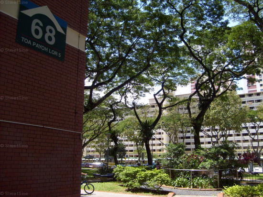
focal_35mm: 35
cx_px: 132
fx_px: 266
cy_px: 98
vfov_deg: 40.7
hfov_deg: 52.6
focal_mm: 5.8
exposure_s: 1/125
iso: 80
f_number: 7.1
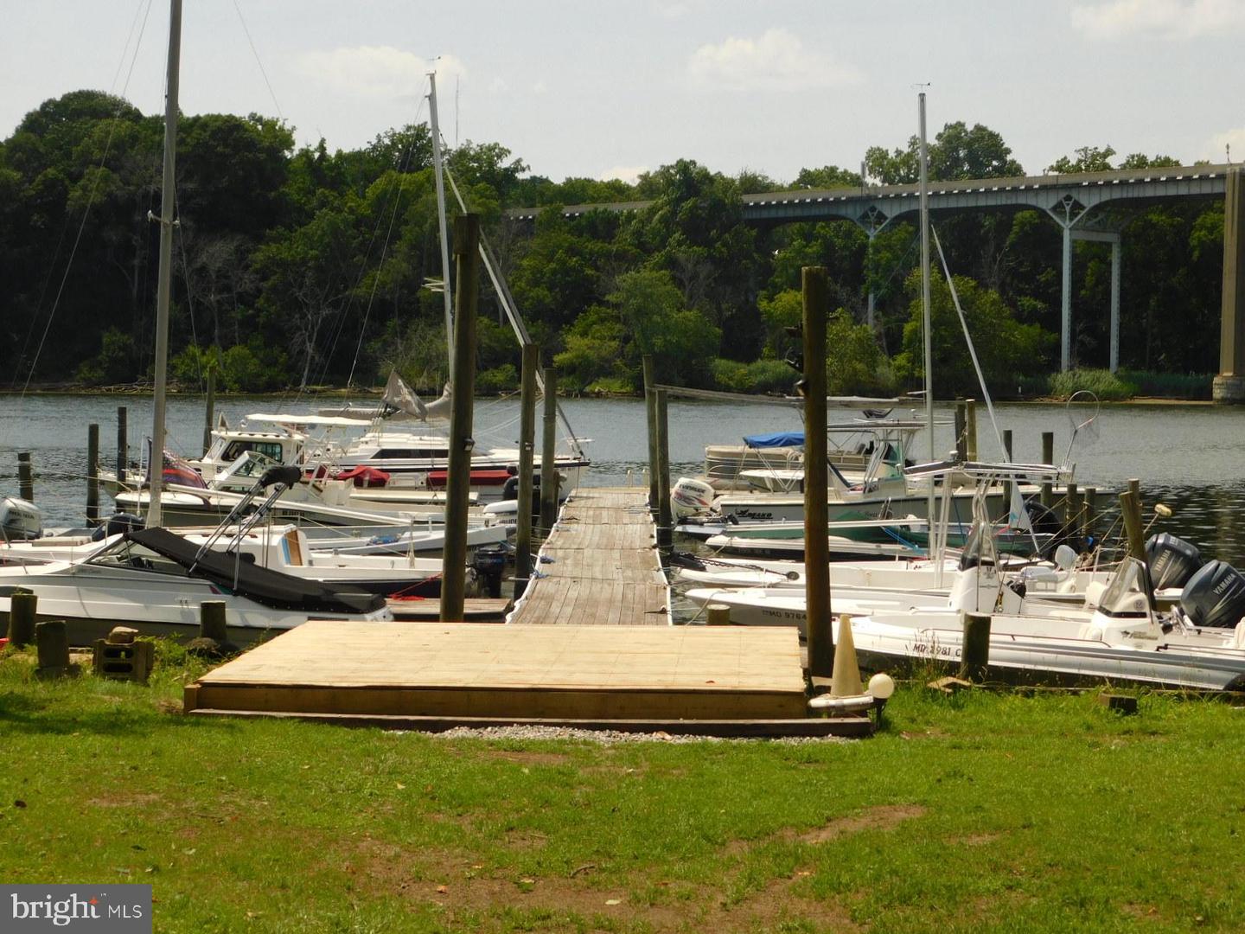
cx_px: 622
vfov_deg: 22.3
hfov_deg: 29.4
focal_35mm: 66
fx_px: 2374
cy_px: 467
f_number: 4.2
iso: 125
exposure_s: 1/1250
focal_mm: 11.7
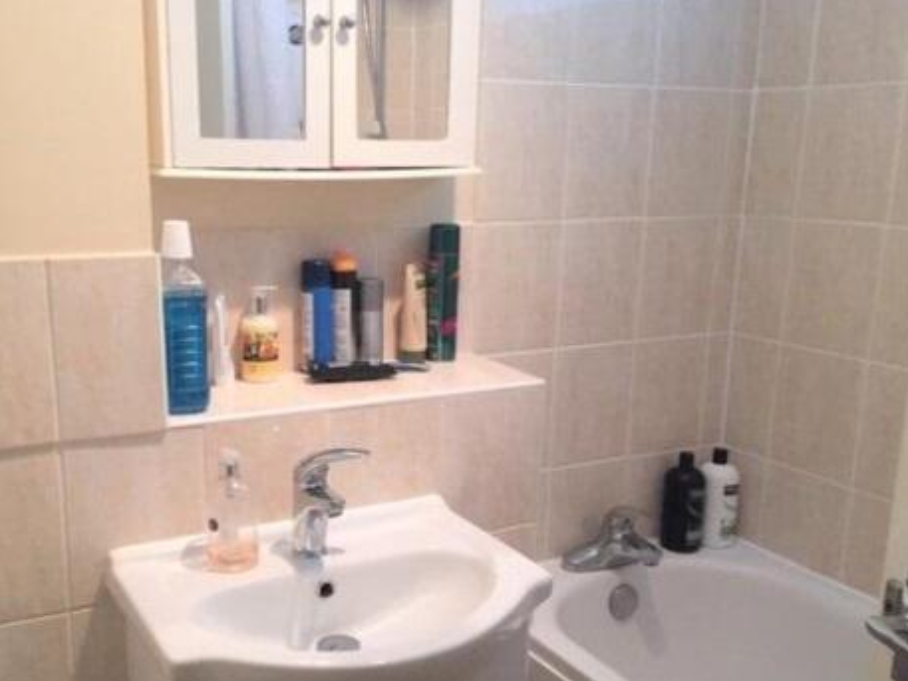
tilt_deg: -14.8
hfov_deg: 49.7
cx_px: 353
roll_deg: -1.7
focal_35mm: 37
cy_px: 396
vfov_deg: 38.6
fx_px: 971
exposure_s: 1/33
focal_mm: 4.15
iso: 160
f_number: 2.2
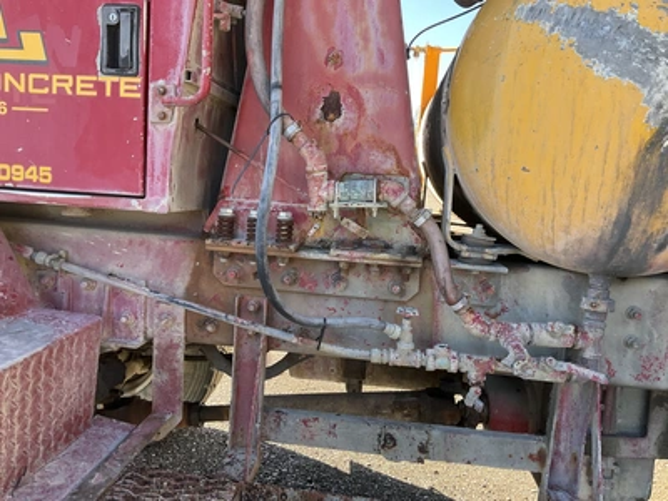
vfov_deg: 48.2
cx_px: 334
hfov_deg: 61.7
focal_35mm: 29
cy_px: 250
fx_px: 560
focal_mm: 3
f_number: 1.8
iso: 20
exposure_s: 1/124
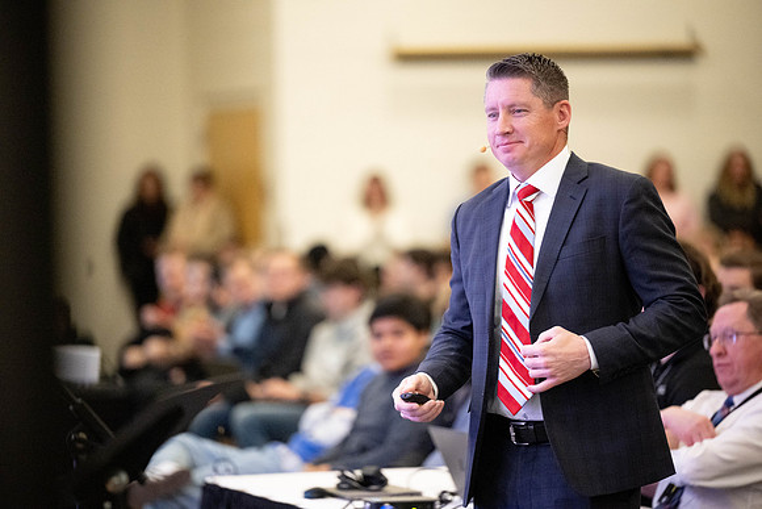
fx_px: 4234
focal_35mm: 200
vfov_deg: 6.9
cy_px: 254
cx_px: 381
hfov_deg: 10.3
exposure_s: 1/400
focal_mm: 200
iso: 8000
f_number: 2.8
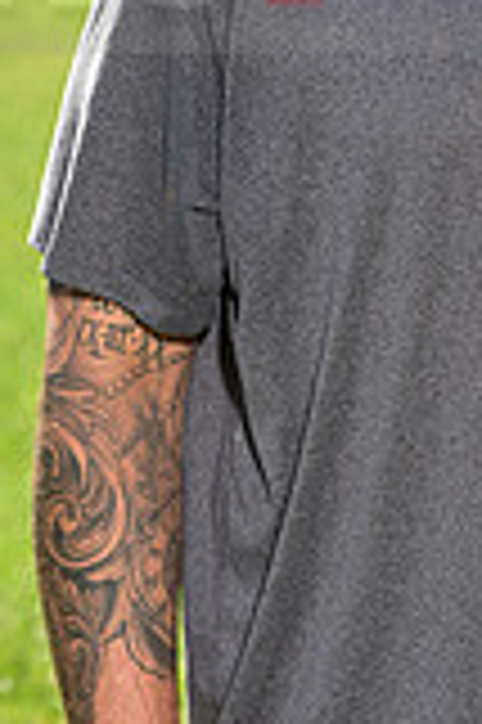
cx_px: 741
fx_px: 6682
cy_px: -90
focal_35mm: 332
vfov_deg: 6.2
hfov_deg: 4.1
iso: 100
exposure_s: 1/250
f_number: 5.6
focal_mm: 92
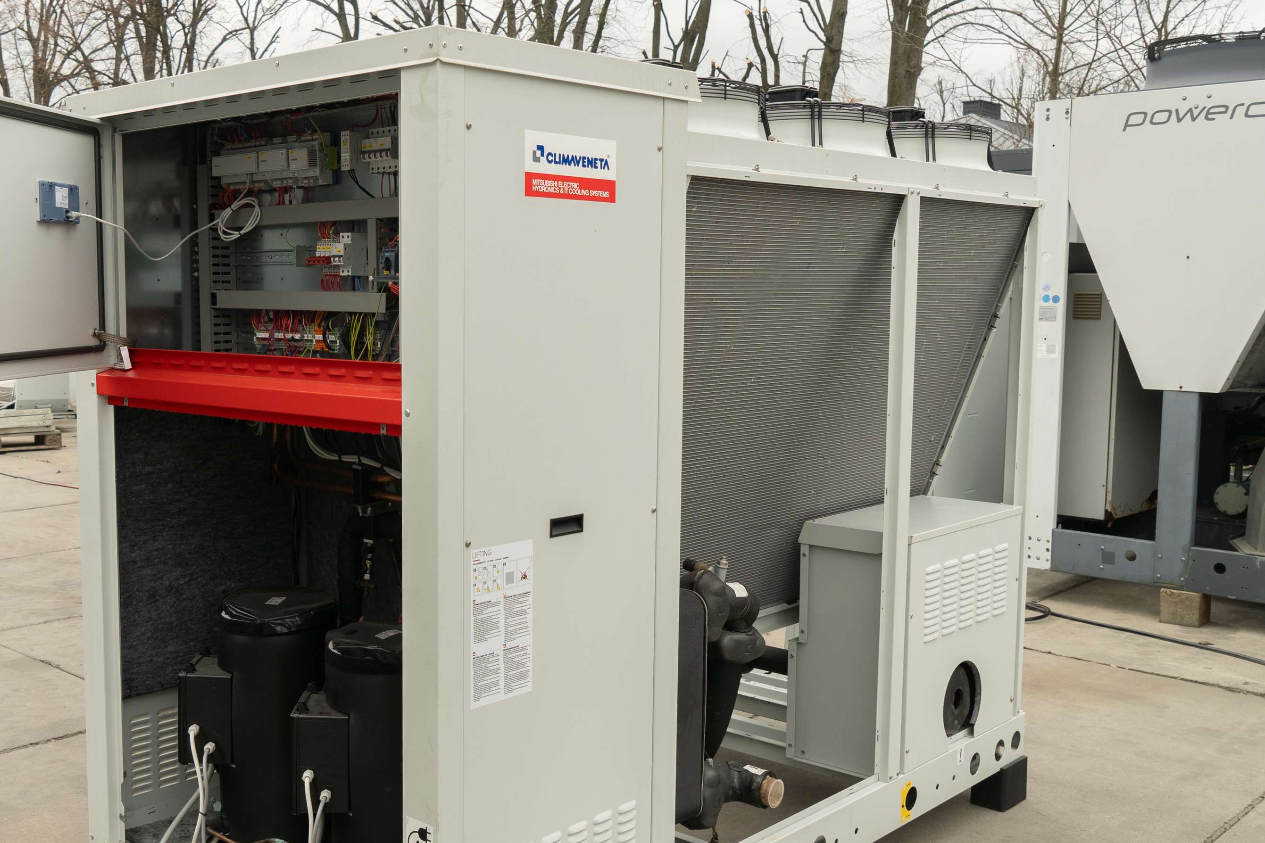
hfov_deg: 50.2
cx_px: 475
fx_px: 1335
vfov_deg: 35.0
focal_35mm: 38
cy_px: 452
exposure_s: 1/125
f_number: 6.3
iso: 250
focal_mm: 25
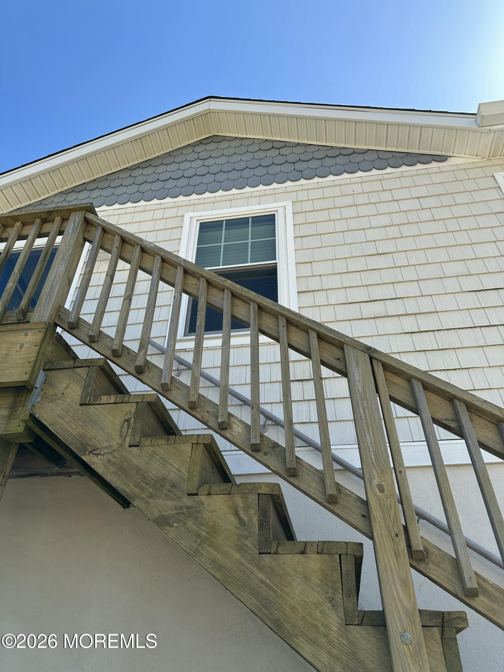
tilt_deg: +40.8
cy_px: 336
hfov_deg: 56.8
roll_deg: -1.8
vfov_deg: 71.6
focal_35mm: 24
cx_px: 252
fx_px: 466
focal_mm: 6.86
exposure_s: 1/3155
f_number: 1.78
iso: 80
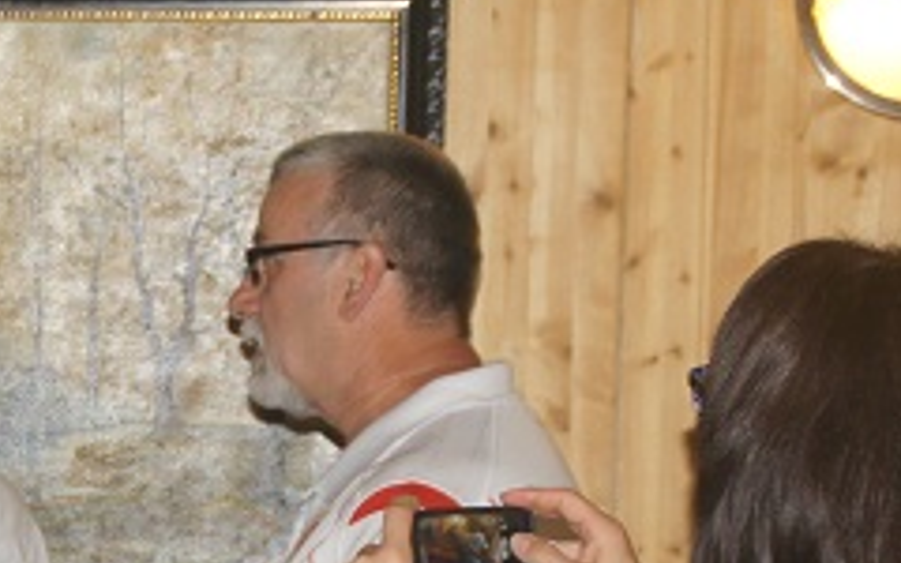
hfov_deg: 10.1
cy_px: 766
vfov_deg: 6.4
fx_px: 5009
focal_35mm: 204
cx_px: -218
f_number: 4.5
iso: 500
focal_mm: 40
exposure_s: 1/60
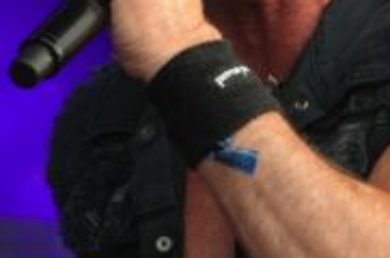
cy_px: -142
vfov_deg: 1.3
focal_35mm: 1039
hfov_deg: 2.0
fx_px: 11237
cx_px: 377
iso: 1250
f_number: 6.3
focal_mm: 163
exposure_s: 1/320
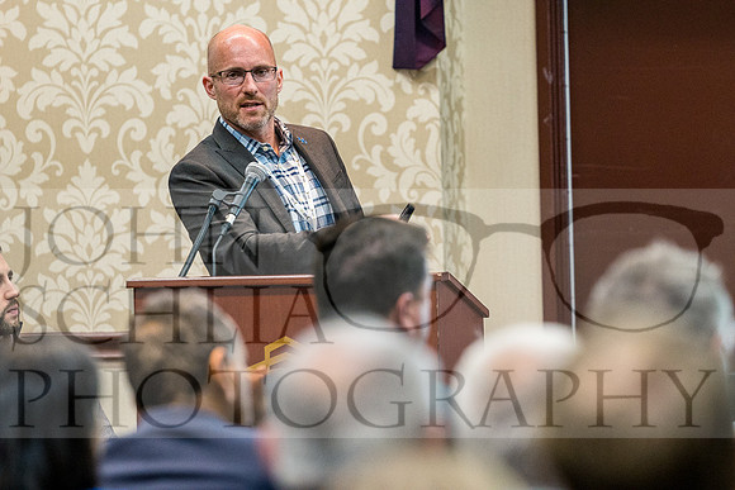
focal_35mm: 300
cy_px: 245
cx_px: 368
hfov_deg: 6.9
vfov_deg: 4.6
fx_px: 6126
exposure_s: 1/125
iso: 3200
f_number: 3.5
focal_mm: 200
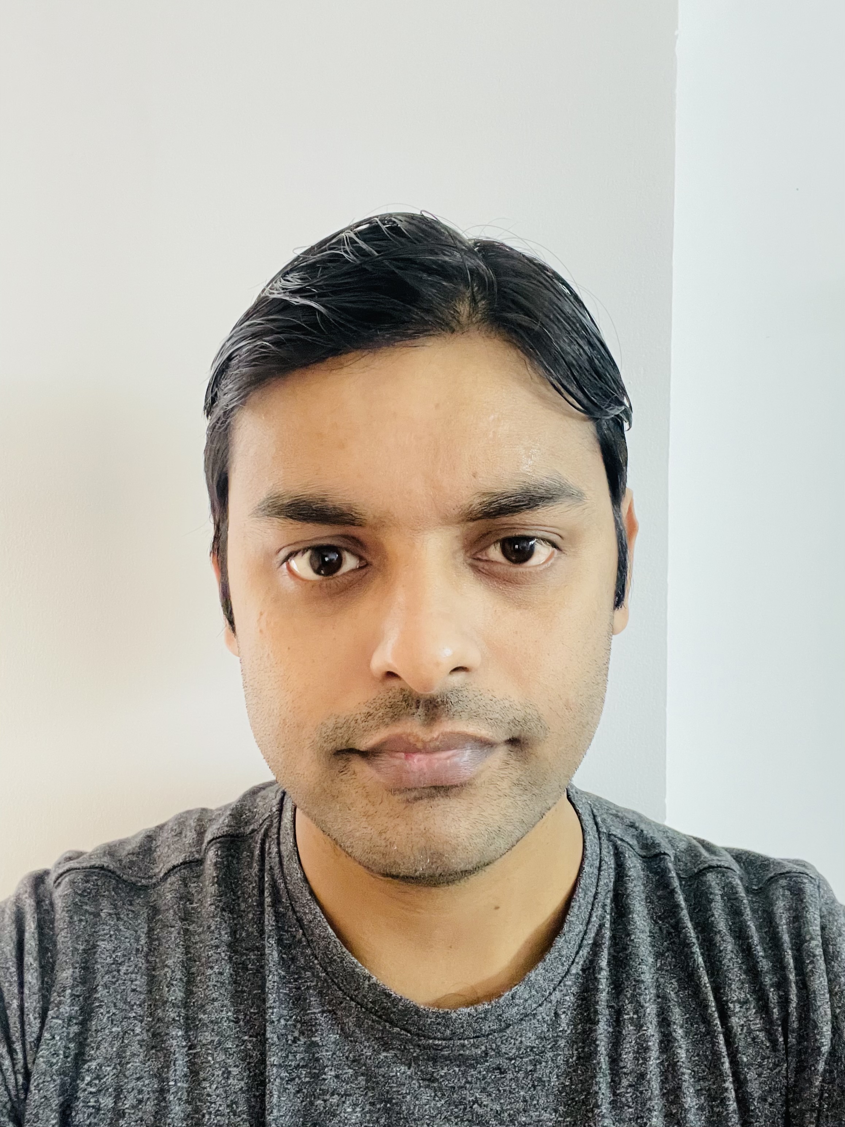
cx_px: 422
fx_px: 976
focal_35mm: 30
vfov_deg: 60.0
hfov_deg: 46.8
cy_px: 564
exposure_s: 1/20
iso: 640
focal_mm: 2.71
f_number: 2.2
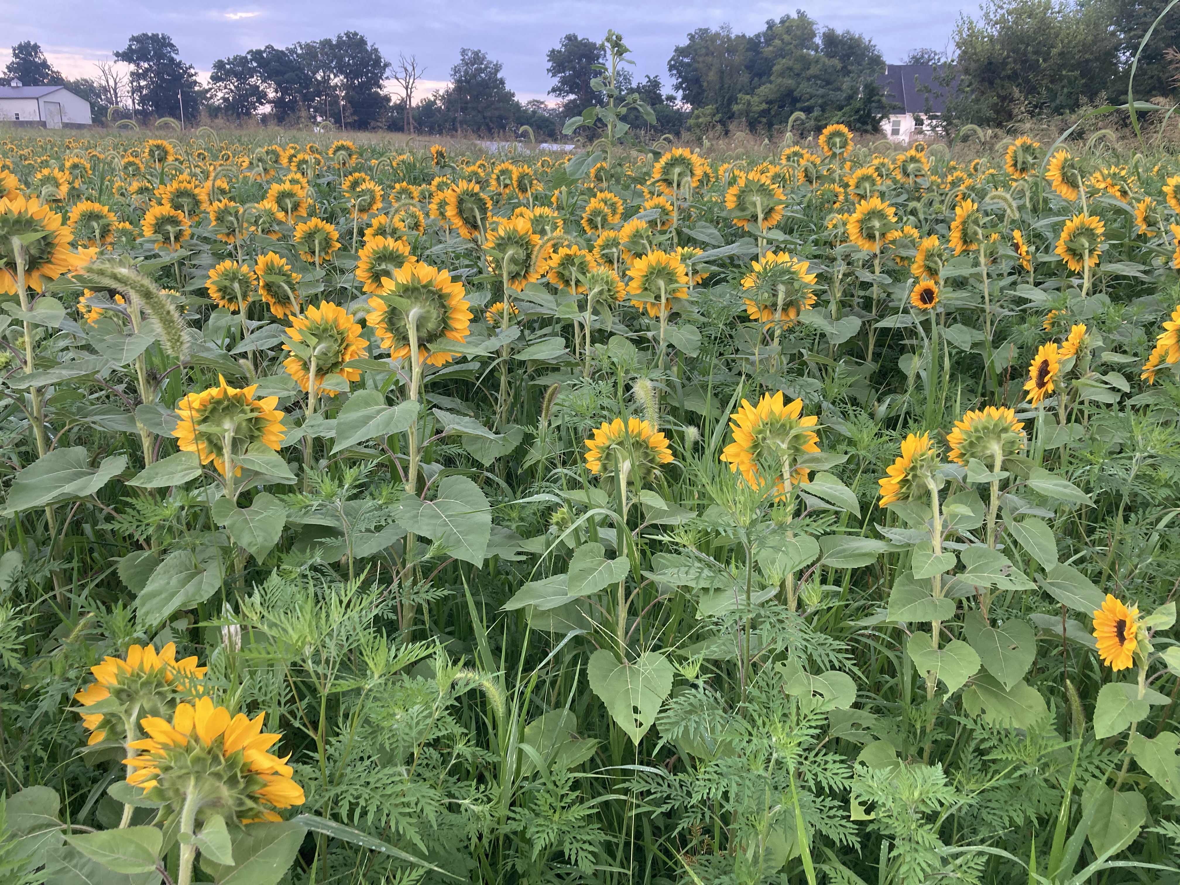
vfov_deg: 49.7
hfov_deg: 63.4
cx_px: 590
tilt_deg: -15.0
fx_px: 954
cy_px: 442
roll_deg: -1.9
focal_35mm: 28
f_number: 1.8
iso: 80
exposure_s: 1/71
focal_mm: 3.99
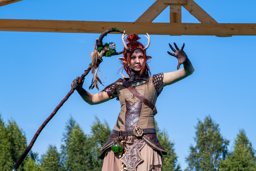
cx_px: 152
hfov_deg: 16.9
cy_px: 100
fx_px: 860
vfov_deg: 11.3
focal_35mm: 121
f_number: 4.5
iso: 160
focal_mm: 55
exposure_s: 1/1000
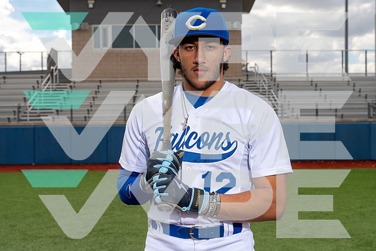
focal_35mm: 55
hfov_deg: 36.2
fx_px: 575
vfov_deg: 24.6
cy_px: 126
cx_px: 188
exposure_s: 1/250
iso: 100
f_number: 8
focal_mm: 55
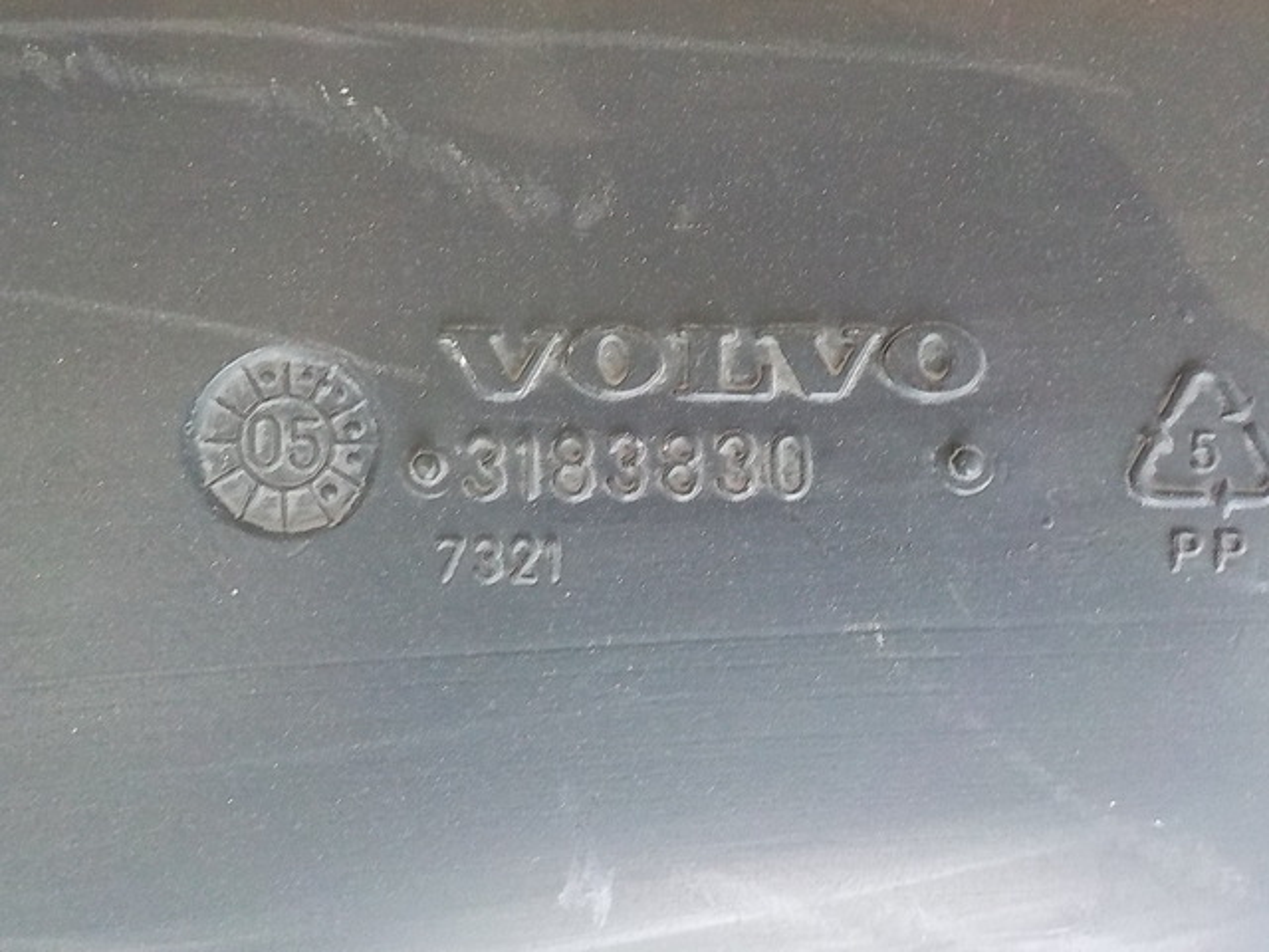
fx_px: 1100
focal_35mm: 30
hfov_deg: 60.0
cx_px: 634
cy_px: 476
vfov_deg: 46.8
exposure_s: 1/13
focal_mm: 4.1
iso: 800
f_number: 3.3
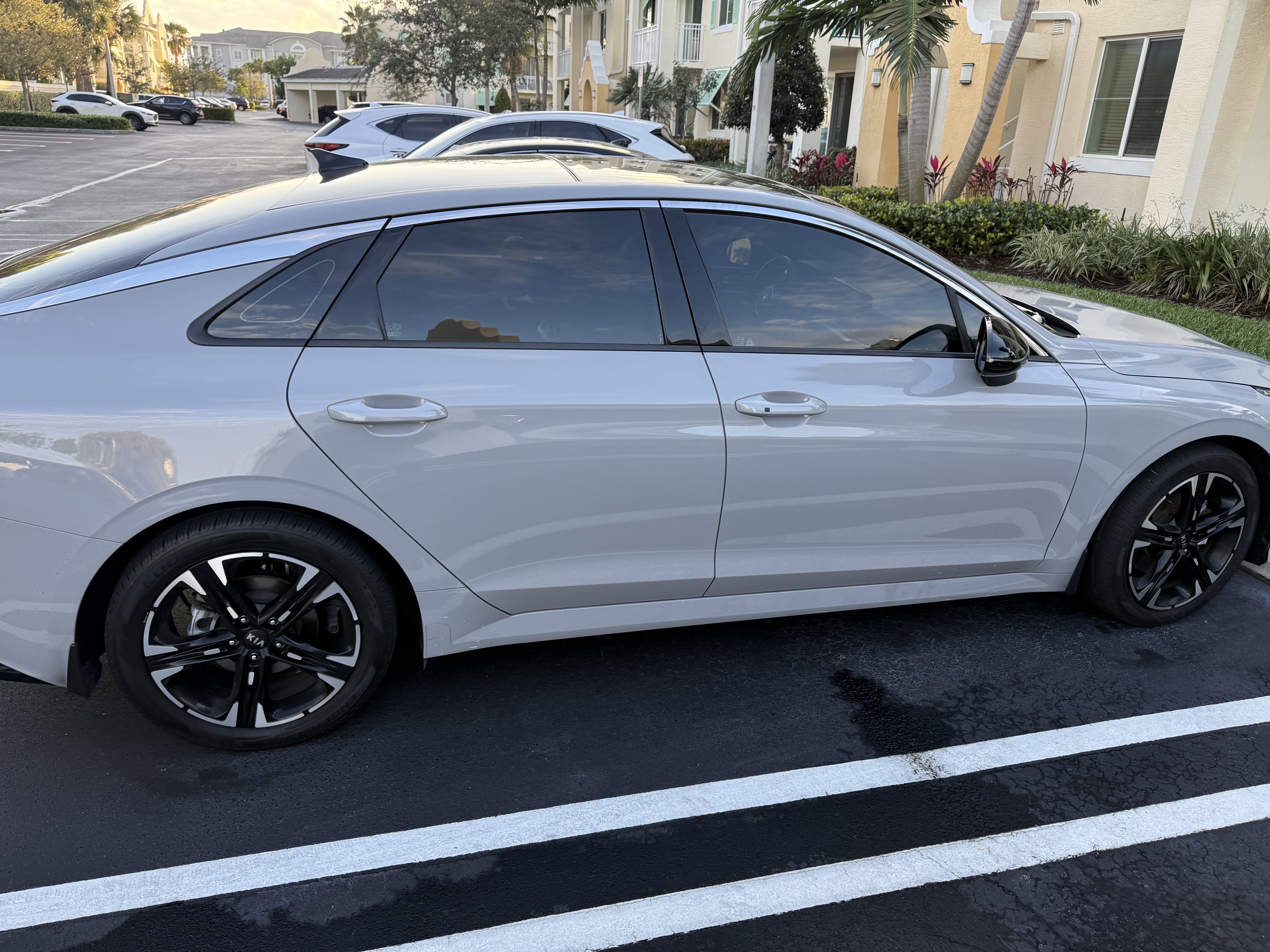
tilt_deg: -21.4
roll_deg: -2.2
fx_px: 881
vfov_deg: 56.8
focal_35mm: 24
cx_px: 635
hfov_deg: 71.6
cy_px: 476
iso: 100
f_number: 1.78
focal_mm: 6.76
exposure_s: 1/412
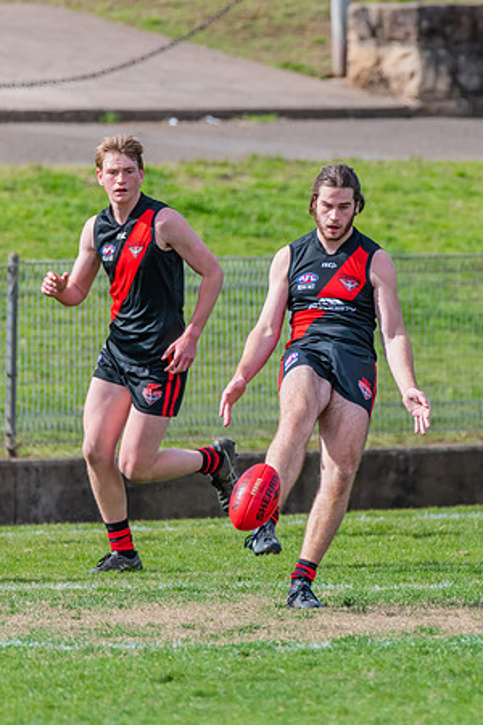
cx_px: 305
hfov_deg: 1.5
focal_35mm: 897
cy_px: 333
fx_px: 18046
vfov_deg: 2.3
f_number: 6.3
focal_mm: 550
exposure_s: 1/1600
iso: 800
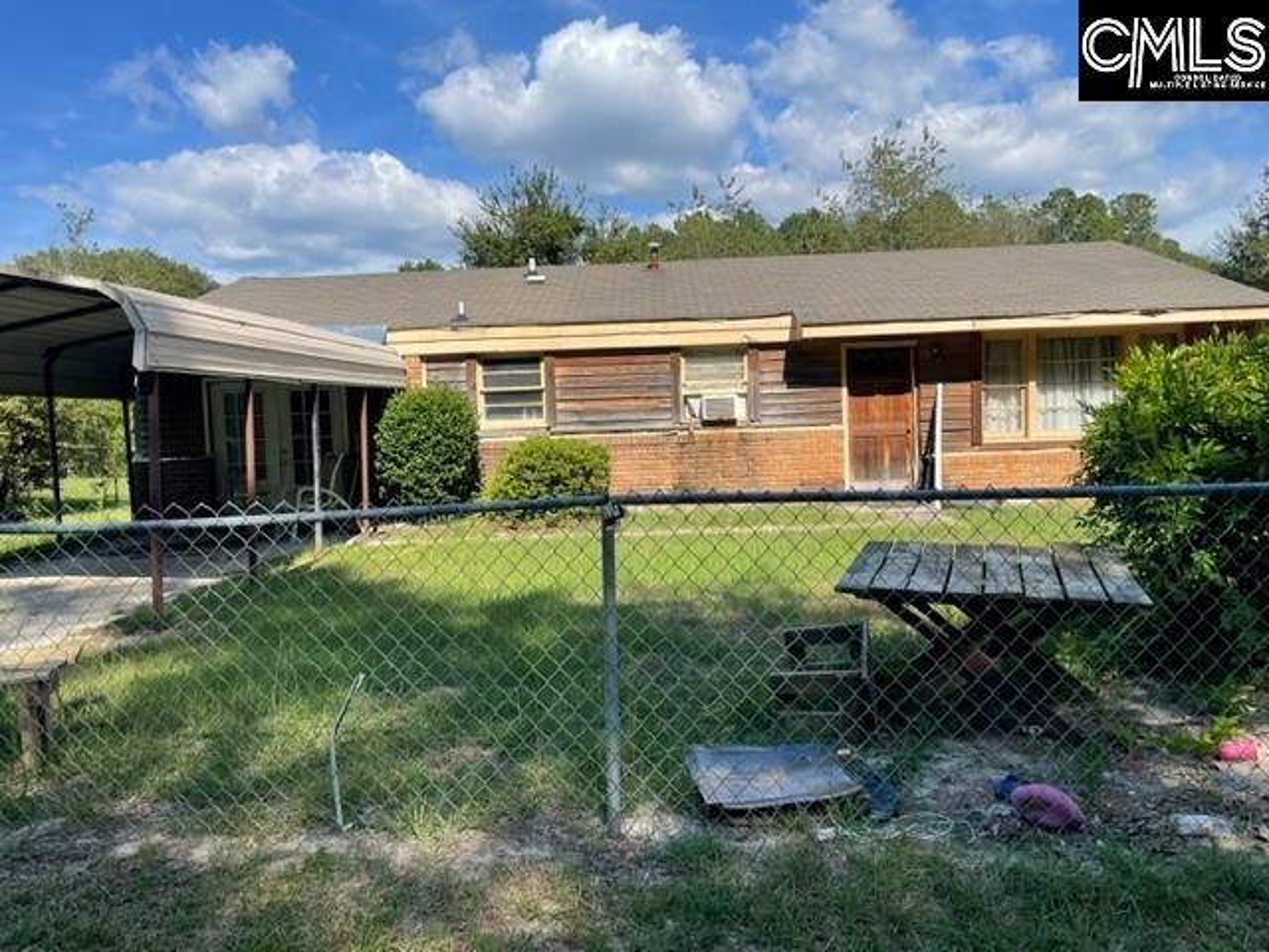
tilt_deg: -0.9
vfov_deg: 53.1
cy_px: 476
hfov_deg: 67.3
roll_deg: +1.8
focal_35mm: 26
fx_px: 953
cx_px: 634
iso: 32
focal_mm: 4.2
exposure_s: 1/3040
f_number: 1.6
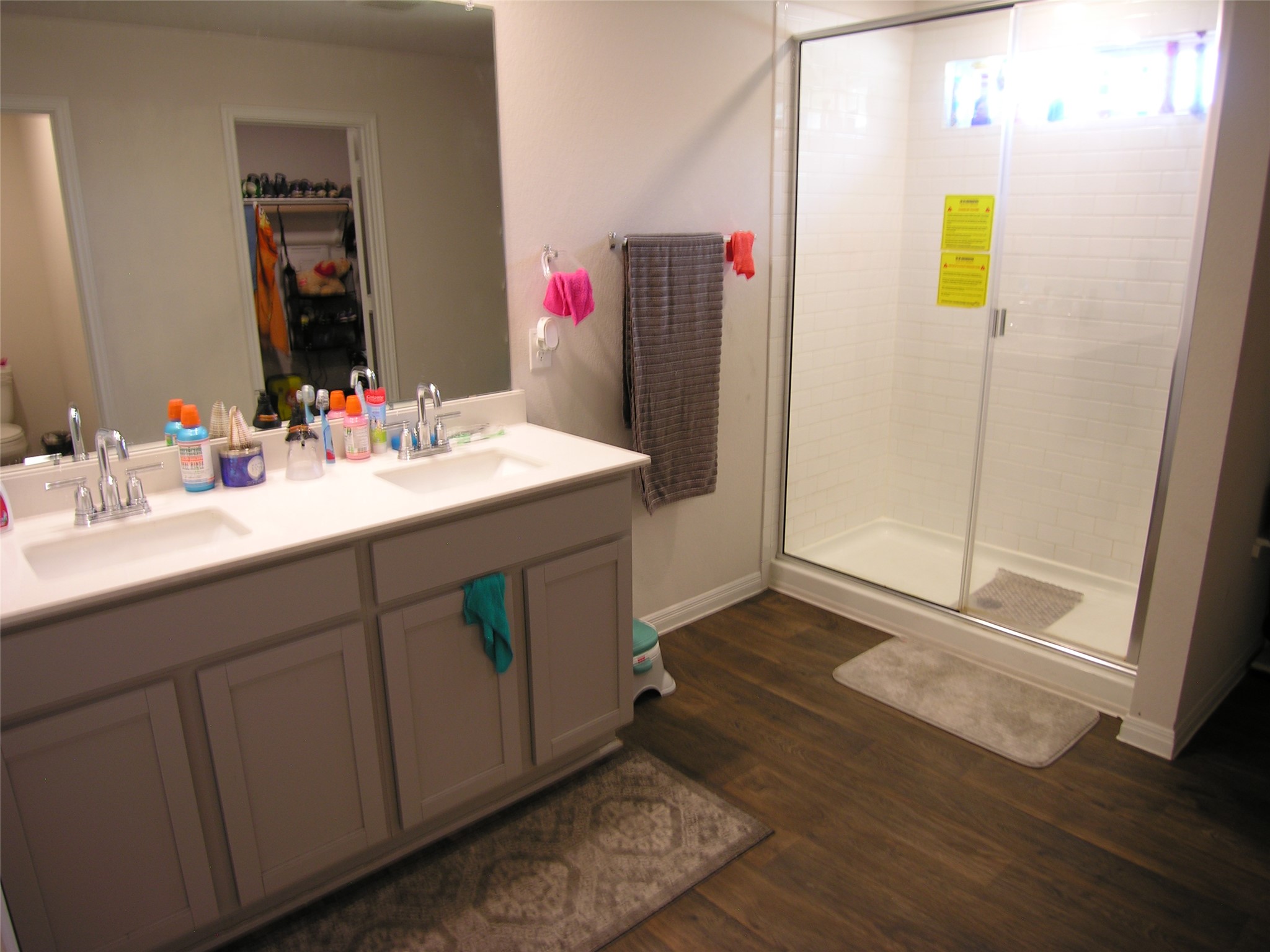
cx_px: 635
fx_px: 881
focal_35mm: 24
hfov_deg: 71.6
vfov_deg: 56.8
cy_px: 476
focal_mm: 6.1
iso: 50
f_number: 2.6
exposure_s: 1/7.8
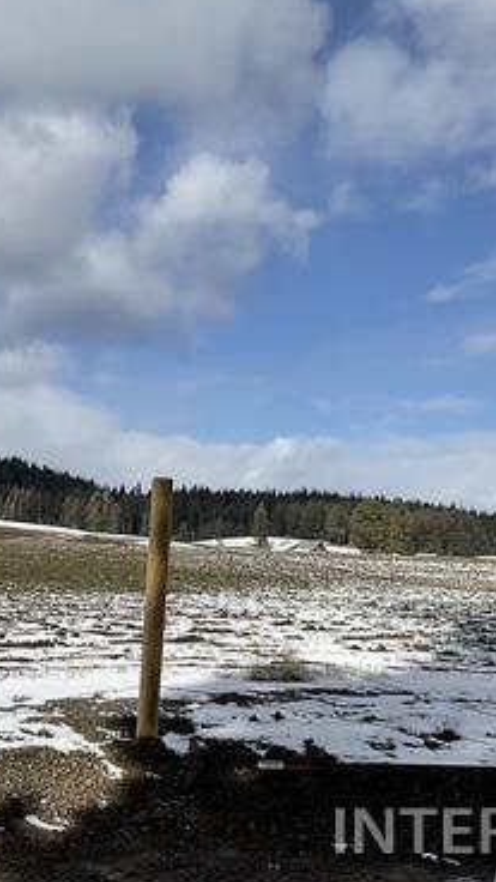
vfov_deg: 37.8
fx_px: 1286
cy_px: 506
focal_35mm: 55
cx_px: 120
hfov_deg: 21.6
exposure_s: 1/4065
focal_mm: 3
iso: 16
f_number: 1.8
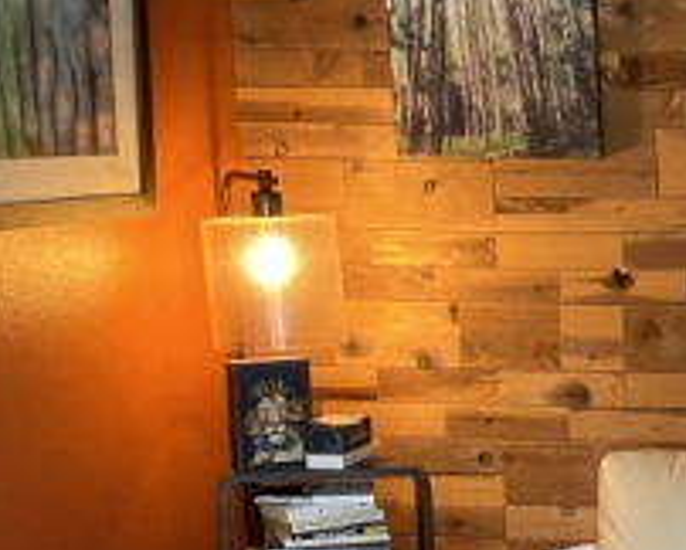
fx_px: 2175
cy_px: 545
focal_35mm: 107
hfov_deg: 16.6
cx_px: 964
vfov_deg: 14.2
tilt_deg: -10.3
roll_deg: -0.4
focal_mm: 4.25
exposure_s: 1/60
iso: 200
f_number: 1.8
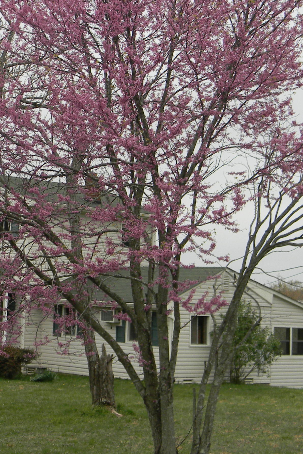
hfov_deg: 16.5
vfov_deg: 24.7
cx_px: 52
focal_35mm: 82
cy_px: 189
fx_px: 1035
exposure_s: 1/95.4
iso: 80
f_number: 3.9
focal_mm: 8.6
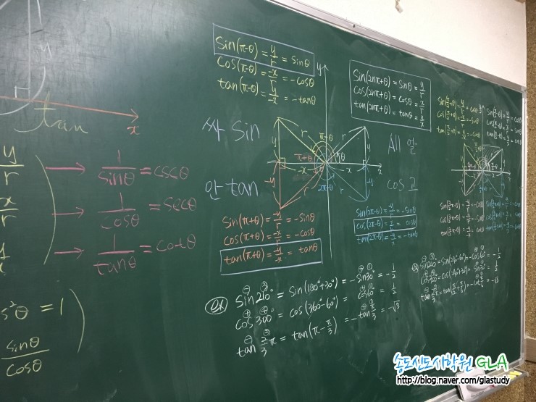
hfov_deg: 61.7
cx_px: 268
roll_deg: -0.9
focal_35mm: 29
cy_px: 201
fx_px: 449
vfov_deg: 48.2
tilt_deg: +0.4
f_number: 2.2
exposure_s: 1/24
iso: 200
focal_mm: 4.15
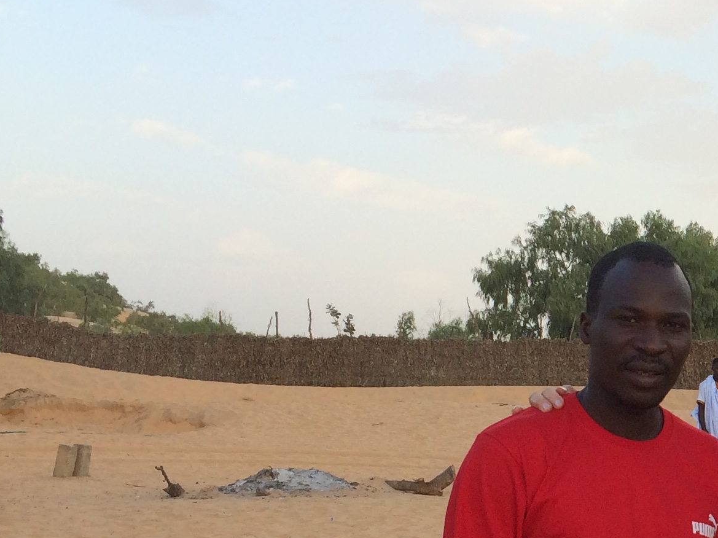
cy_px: 442
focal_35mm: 81
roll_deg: -2.5
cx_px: 910
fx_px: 1680
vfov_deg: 18.0
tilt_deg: -0.1
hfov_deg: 21.9
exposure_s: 1/406
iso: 32
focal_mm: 4.15
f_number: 2.2
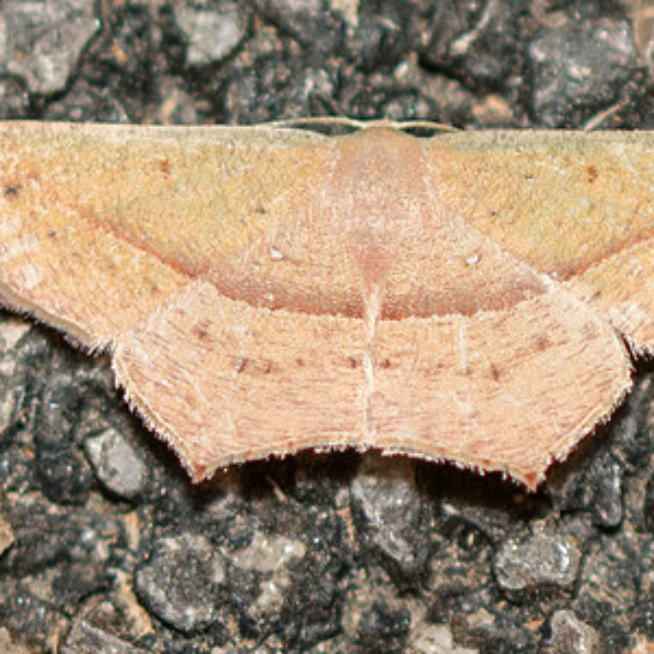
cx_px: 371
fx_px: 16181
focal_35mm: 757
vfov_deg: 2.3
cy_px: 297
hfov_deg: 2.3
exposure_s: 1/250
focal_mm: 90
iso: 250
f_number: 3.3
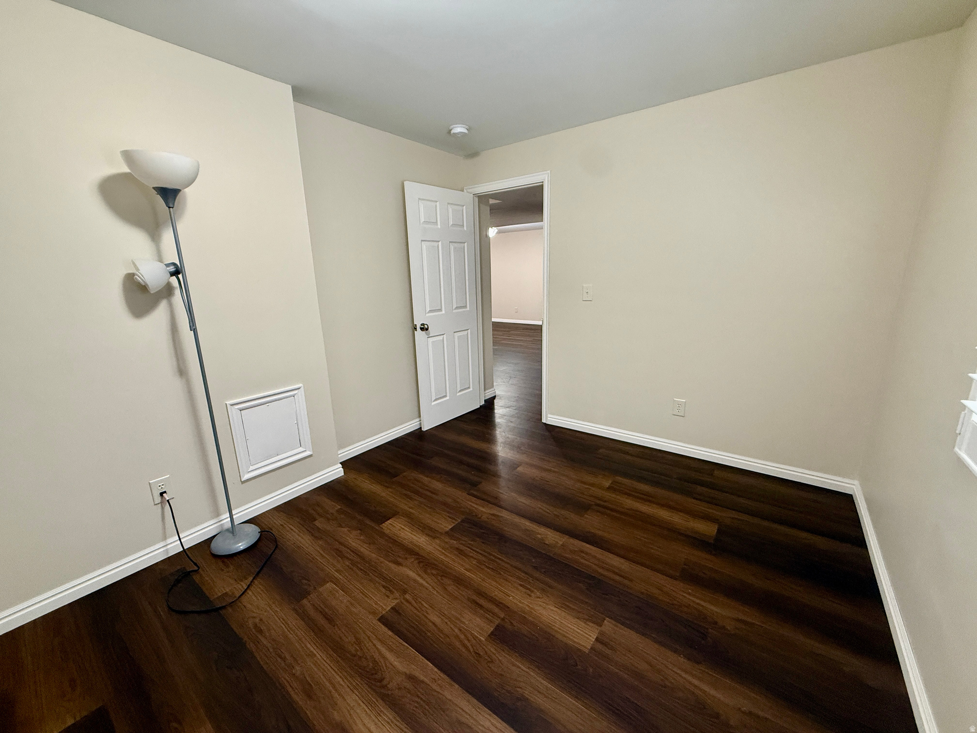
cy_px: 366
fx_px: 395
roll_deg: +1.4
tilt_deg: -12.5
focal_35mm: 14
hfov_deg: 102.1
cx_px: 488
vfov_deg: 85.7
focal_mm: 2.22
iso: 320
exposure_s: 1/60
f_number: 2.2
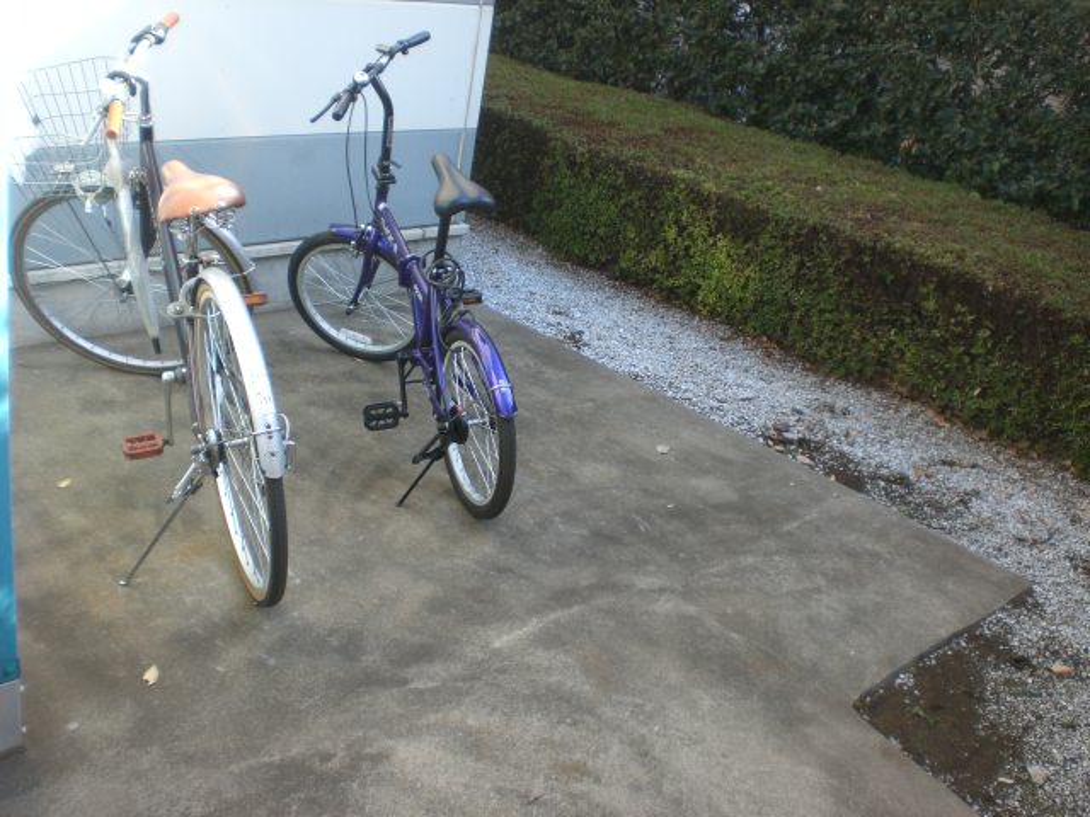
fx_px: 1197
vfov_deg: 37.7
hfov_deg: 49.0
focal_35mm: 38
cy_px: 408
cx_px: 545
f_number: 3.1
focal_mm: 6.3
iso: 50
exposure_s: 1/125
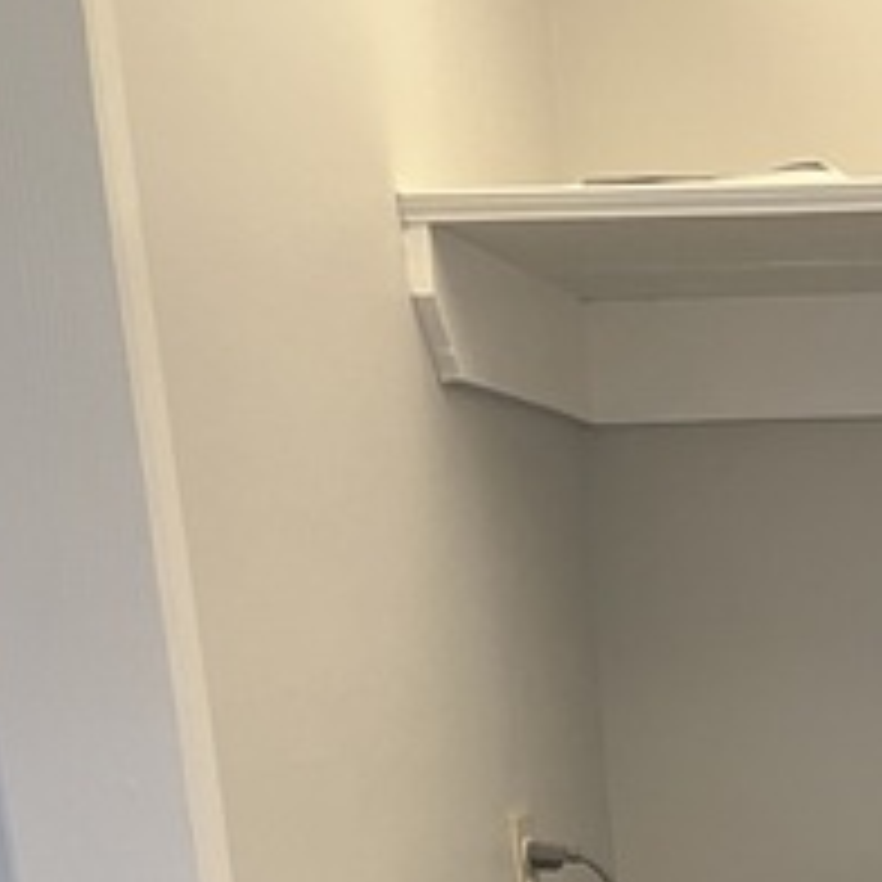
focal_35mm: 78
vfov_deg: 19.7
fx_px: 2248
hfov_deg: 21.0
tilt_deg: -19.2
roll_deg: +1.4
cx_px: 1004
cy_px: 1271
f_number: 1.6
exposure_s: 1/60
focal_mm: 5.1
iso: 400
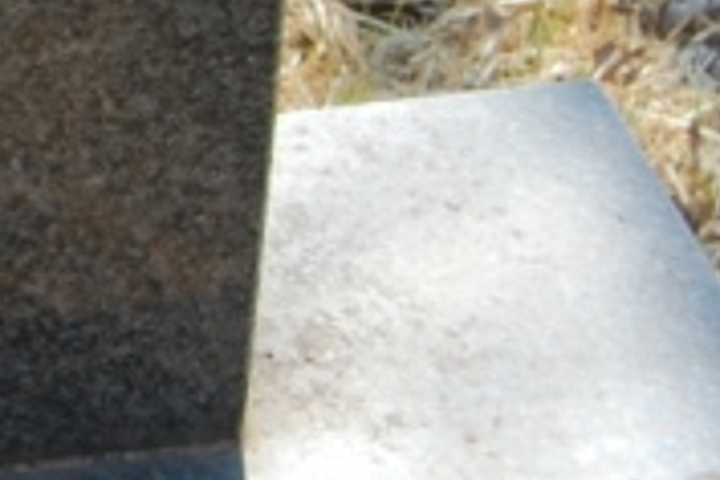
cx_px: -1098
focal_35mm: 329
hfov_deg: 6.0
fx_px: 6579
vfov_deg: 4.1
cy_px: -547
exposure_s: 1/400
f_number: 7.1
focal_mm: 38
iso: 400
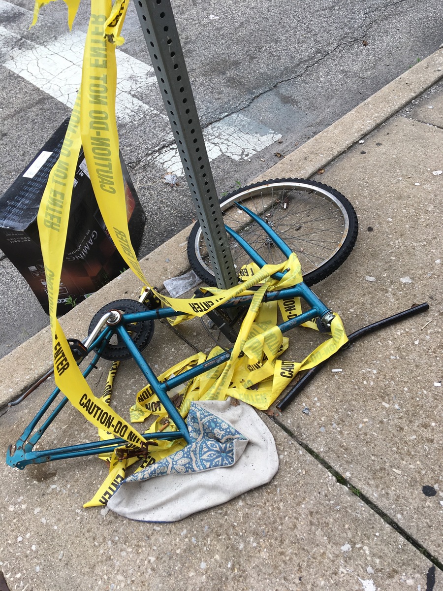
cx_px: 222
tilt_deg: -50.7
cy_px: 296
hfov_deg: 48.2
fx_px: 495
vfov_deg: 61.7
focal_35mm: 29
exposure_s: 1/120
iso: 25
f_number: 2.2
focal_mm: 4.15
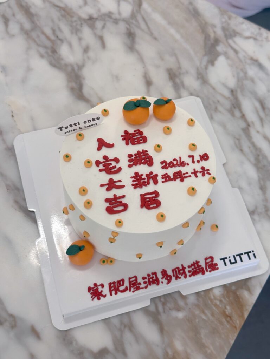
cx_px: 135
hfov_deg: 30.3
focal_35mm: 48
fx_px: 499
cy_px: 180
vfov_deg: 39.7
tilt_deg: -63.6
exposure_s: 1/50
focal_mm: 6.86
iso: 100
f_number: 1.78
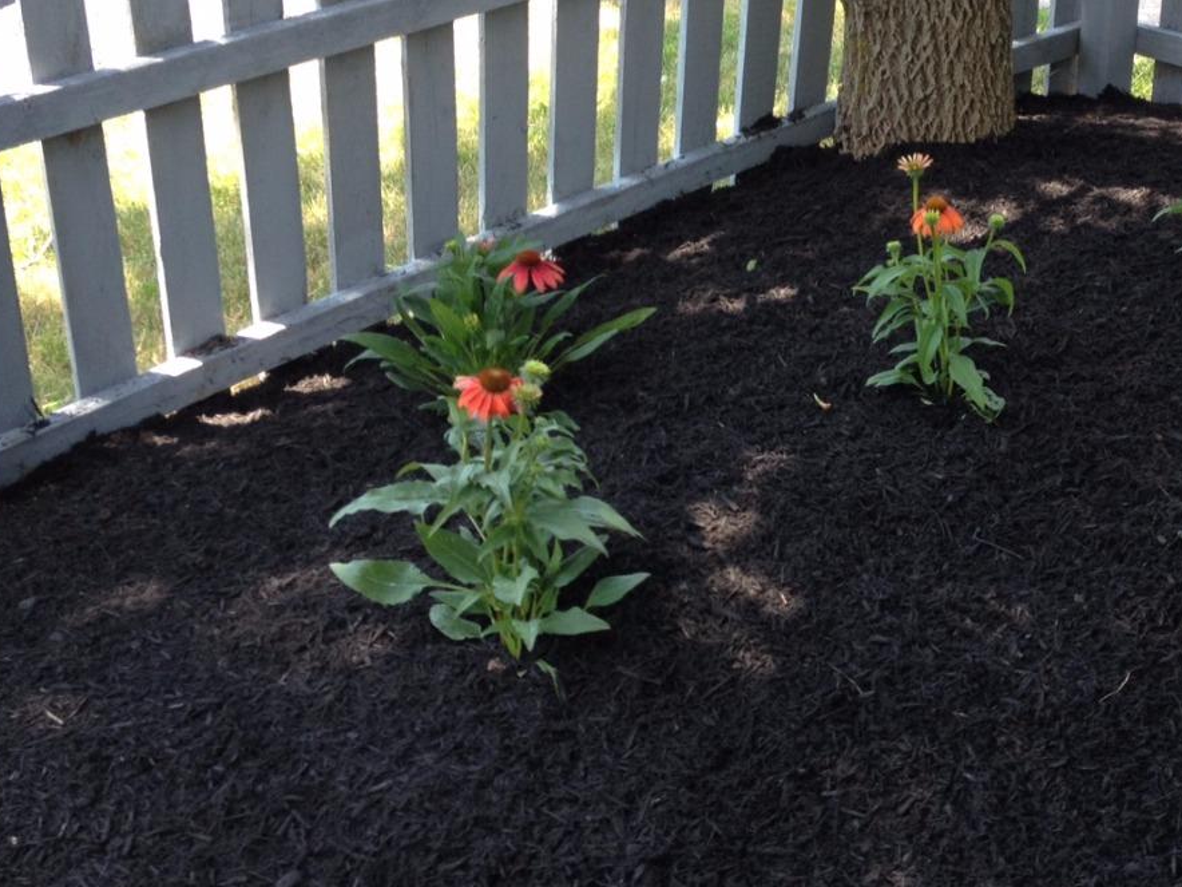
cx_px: 944
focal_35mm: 57
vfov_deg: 25.6
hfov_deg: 32.8
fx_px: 1946
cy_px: 336
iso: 50
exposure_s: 1/120
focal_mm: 4.28
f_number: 2.4
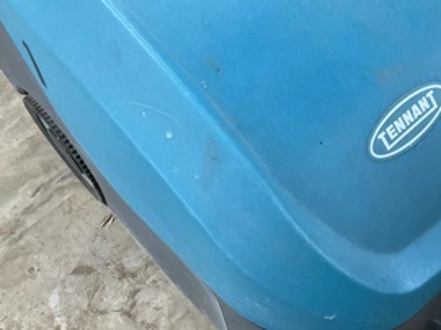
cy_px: 134
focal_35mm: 43
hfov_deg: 43.5
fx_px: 547
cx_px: 279
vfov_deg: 33.5
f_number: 1.8
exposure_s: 1/60
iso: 125
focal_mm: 3
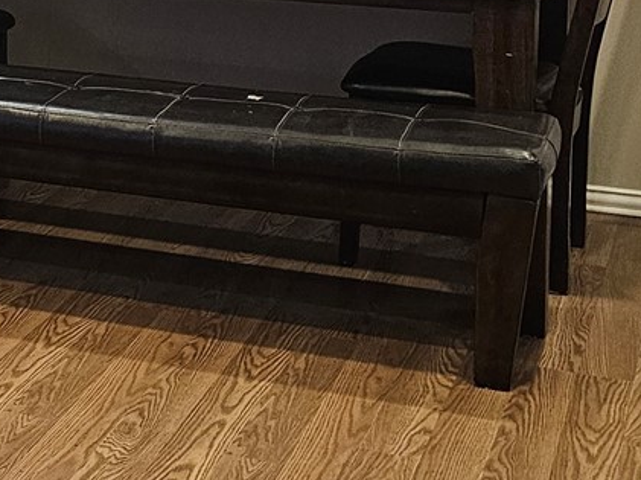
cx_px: -266
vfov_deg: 13.5
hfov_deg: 17.2
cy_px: -166
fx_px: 1943
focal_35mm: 105
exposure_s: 1/120
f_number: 1.7
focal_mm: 6.3
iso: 640
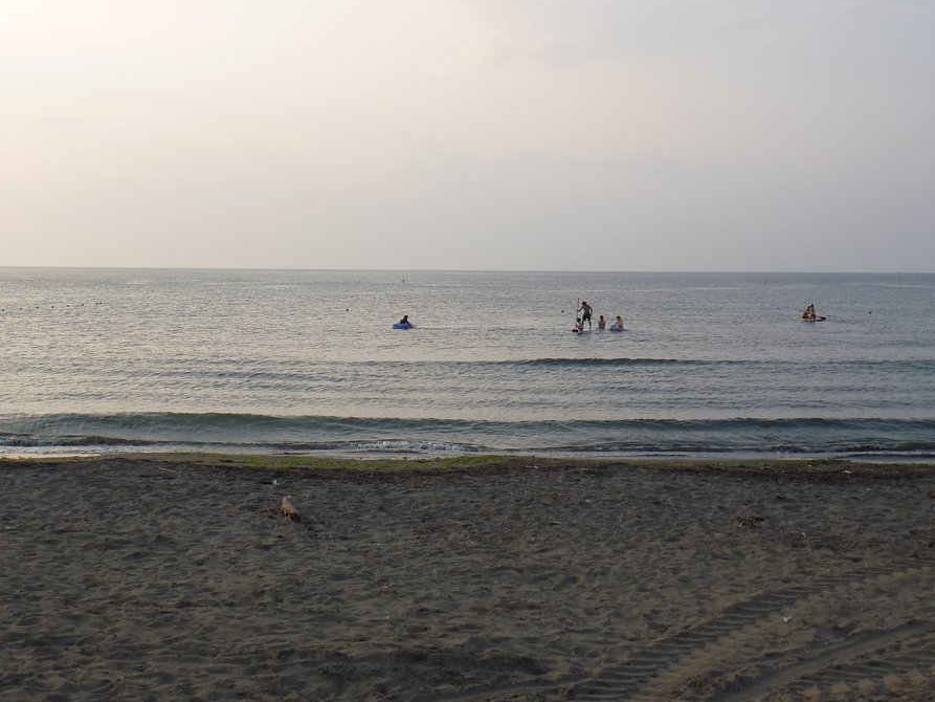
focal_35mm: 47
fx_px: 1270
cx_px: 461
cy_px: 332
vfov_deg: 30.9
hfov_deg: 40.4
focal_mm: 7.2
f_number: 4.5
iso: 80
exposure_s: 1/200
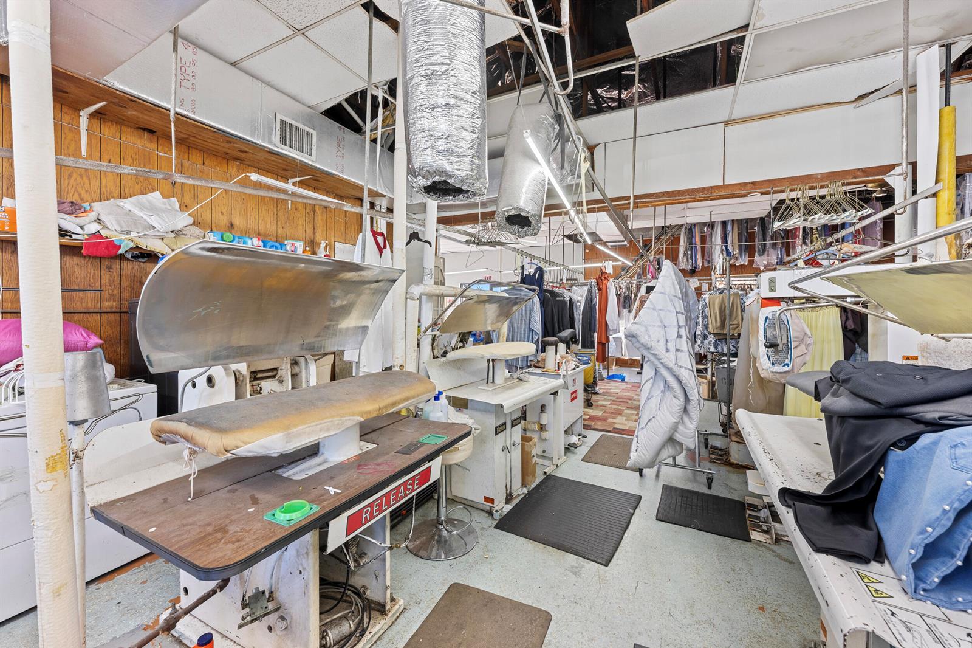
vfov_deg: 81.2
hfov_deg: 104.3
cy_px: 324
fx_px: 378
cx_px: 486
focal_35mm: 14
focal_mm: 14
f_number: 8
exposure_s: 1/5
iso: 500
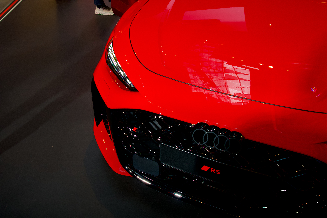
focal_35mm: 36
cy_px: 109
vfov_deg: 36.9
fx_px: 327
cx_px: 164
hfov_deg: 53.1
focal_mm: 24
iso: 800
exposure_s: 1/10
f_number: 9
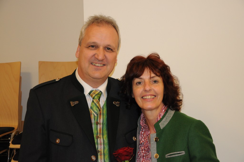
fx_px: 406
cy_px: 81
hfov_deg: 33.4
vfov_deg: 22.6
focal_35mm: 60
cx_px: 122
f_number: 4.5
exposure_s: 1/50
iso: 1000
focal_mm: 40
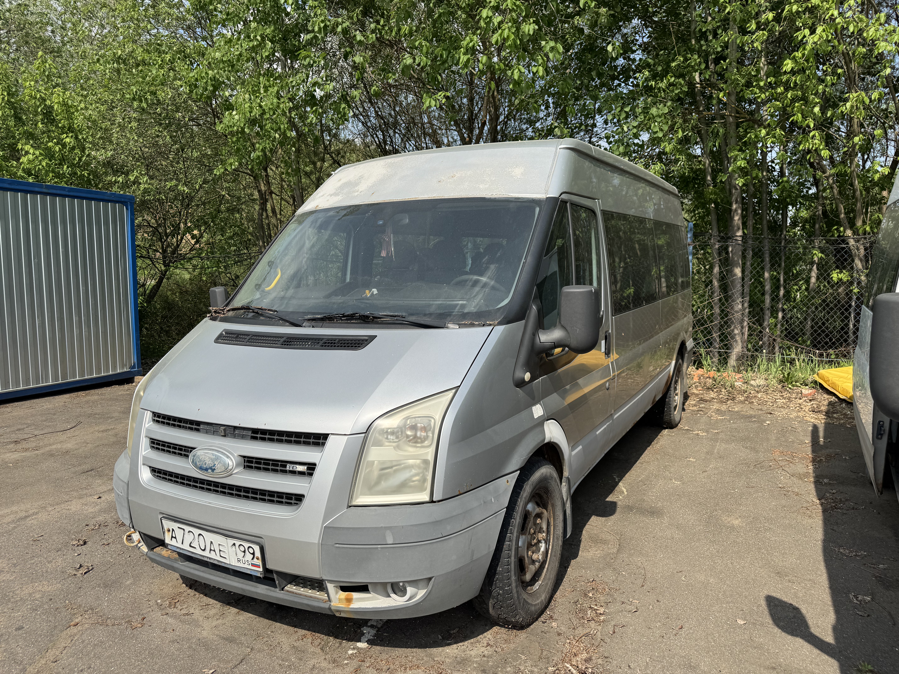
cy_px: 337
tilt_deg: -6.8
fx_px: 623
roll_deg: -0.2
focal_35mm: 24
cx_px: 450
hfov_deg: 71.6
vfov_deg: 56.8
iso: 80
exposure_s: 1/4950
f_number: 1.78
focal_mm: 6.76
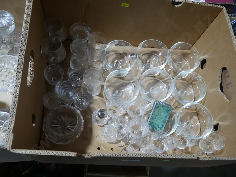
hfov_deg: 56.8
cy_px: 88
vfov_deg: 44.2
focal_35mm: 32
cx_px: 118
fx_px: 218
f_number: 3.6
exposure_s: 1/60
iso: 400
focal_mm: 16
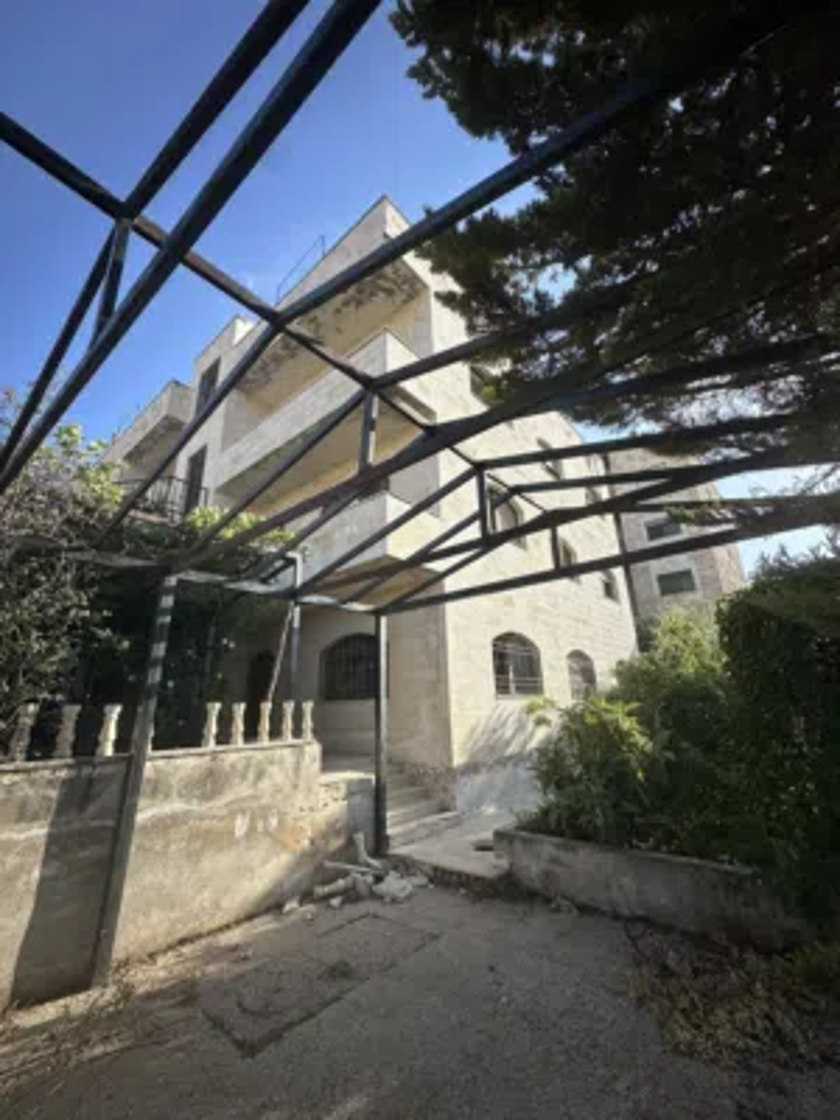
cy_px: 560
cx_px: 420
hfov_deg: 85.7
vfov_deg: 102.1
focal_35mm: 14
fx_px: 453
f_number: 2.2
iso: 40
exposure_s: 1/895
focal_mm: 2.22
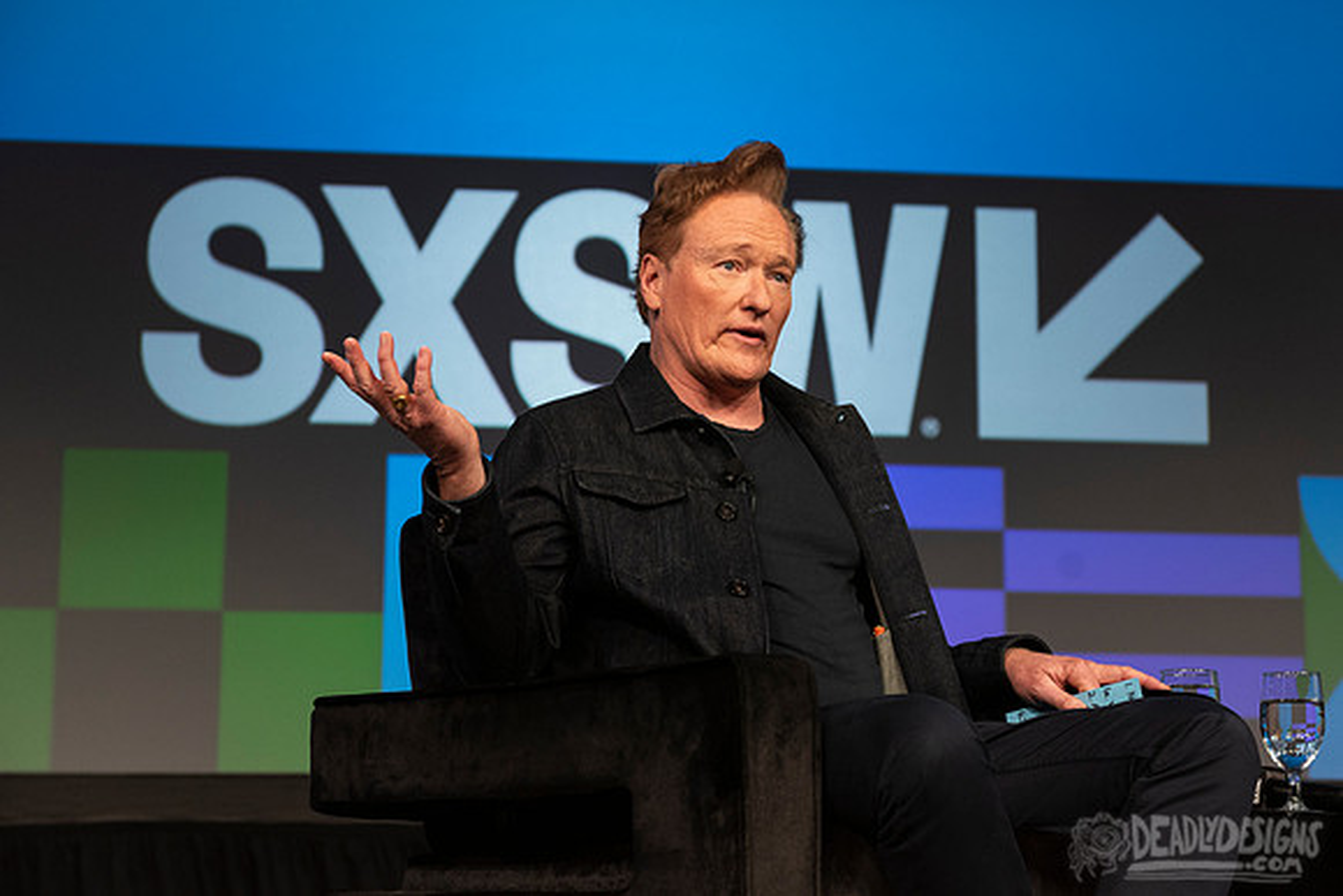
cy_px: 398
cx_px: 746
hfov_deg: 26.0
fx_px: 2903
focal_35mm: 78
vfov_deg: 17.5
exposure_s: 1/320
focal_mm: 70
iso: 1250
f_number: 4
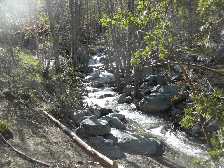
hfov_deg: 50.1
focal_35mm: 37
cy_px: 84
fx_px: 239
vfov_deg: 38.7
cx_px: 112
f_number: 3.5
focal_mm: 6.6
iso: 132
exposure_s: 1/406
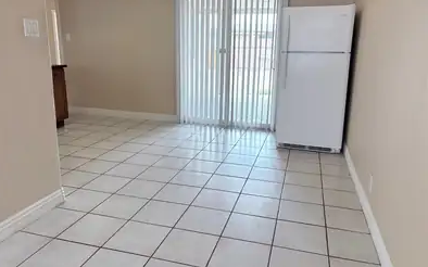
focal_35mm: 28
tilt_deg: -12.6
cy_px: 117
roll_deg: -0.4
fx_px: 327
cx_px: 212
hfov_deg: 66.5
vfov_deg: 44.4
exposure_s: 1/120
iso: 64
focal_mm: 5.96
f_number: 1.6
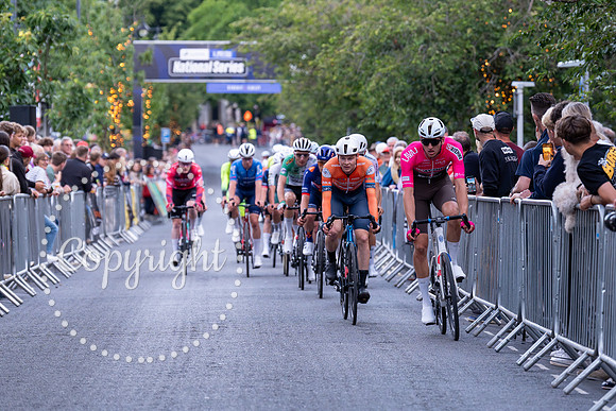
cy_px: 140
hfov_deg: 11.6
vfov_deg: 7.7
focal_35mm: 177
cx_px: 410
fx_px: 3035
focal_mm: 133
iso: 2000
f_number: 3.5
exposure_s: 1/800
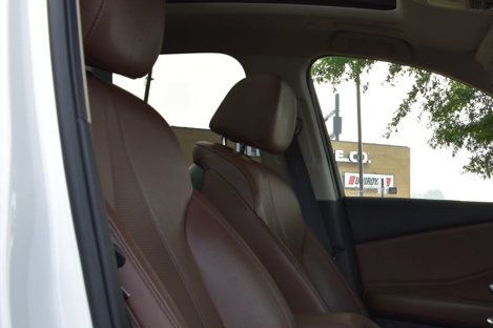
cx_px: 505
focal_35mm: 59
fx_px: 807
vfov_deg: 22.7
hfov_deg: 31.2
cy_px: 245
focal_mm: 18
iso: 400
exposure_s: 1/160
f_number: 9
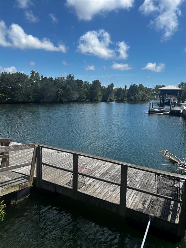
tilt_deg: -8.5
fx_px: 186
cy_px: 124
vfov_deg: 67.3
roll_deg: -2.5
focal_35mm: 26
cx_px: 93
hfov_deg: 53.1
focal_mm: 5.7
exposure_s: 1/3968
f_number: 1.5
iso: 50
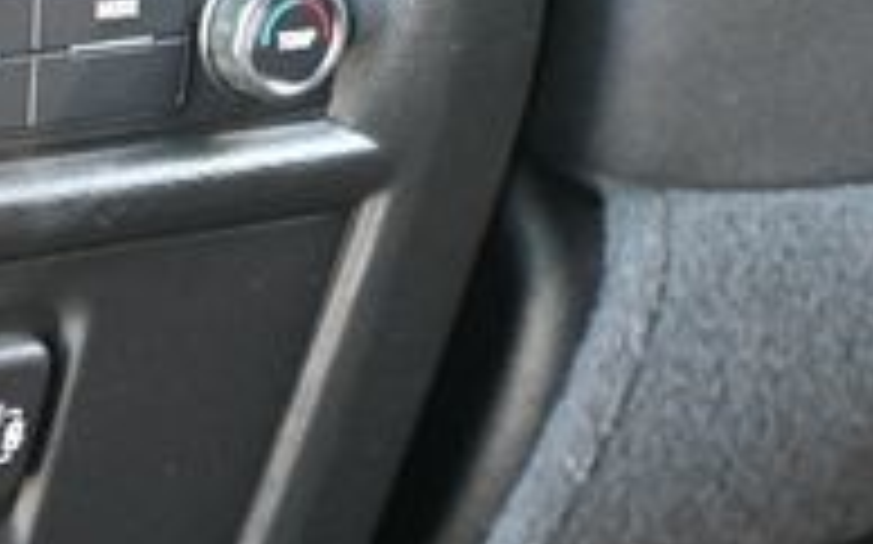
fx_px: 2402
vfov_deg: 12.9
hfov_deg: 19.3
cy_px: 292
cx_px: -198
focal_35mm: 101
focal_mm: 20
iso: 4500
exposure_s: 1/60
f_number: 3.8
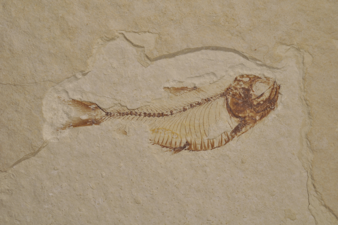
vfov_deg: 15.2
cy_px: 112
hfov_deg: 22.6
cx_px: 169
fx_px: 844
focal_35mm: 90
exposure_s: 1/25
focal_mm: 60
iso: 200
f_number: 32
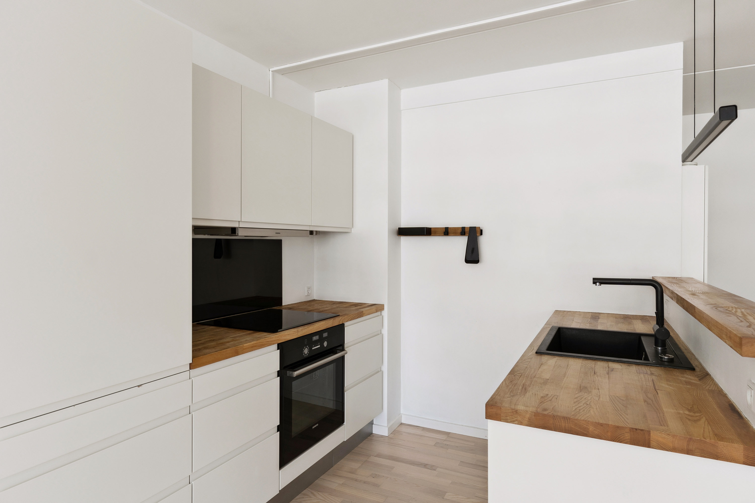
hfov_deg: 81.6
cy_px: 252
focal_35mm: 21
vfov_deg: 59.8
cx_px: 378
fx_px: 437
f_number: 7.1
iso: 100
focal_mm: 13.9
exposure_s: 1/10
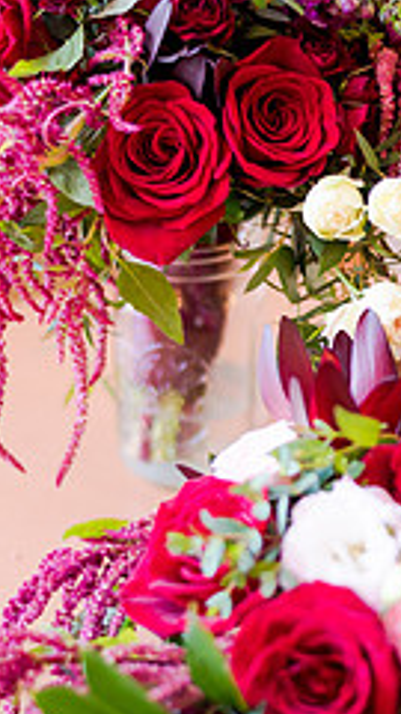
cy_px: 375
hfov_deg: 12.3
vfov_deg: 21.8
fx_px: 1852
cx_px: 294
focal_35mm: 98
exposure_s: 1/200
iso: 640
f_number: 1.8
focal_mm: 50
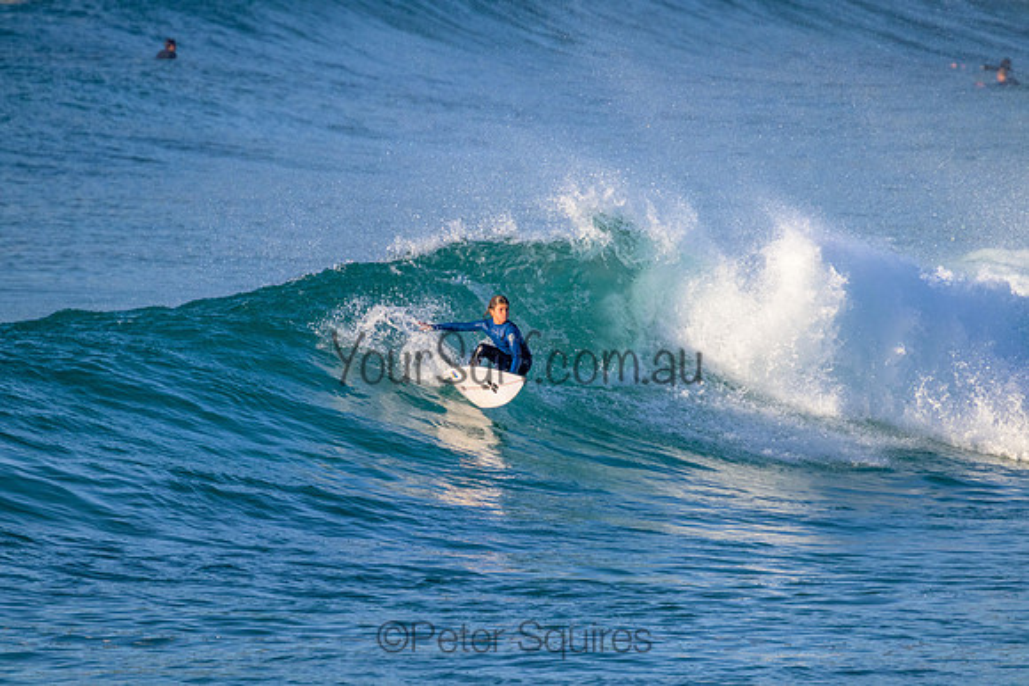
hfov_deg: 2.6
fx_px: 22871
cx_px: 514
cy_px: 343
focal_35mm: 800
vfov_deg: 1.7
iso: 2500
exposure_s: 1/2000
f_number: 11
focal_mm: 800
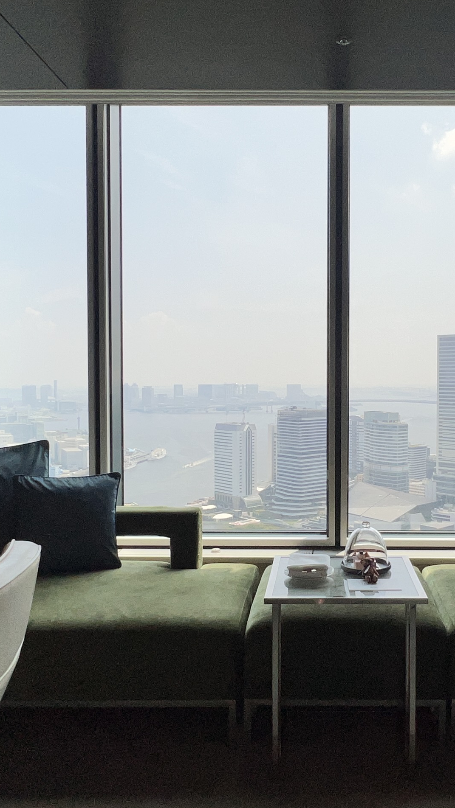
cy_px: 403
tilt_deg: -1.9
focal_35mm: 30
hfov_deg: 38.1
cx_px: 334
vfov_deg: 64.3
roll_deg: -0.2
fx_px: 643
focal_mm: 1.57
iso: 32
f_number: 1.8
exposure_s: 1/1698
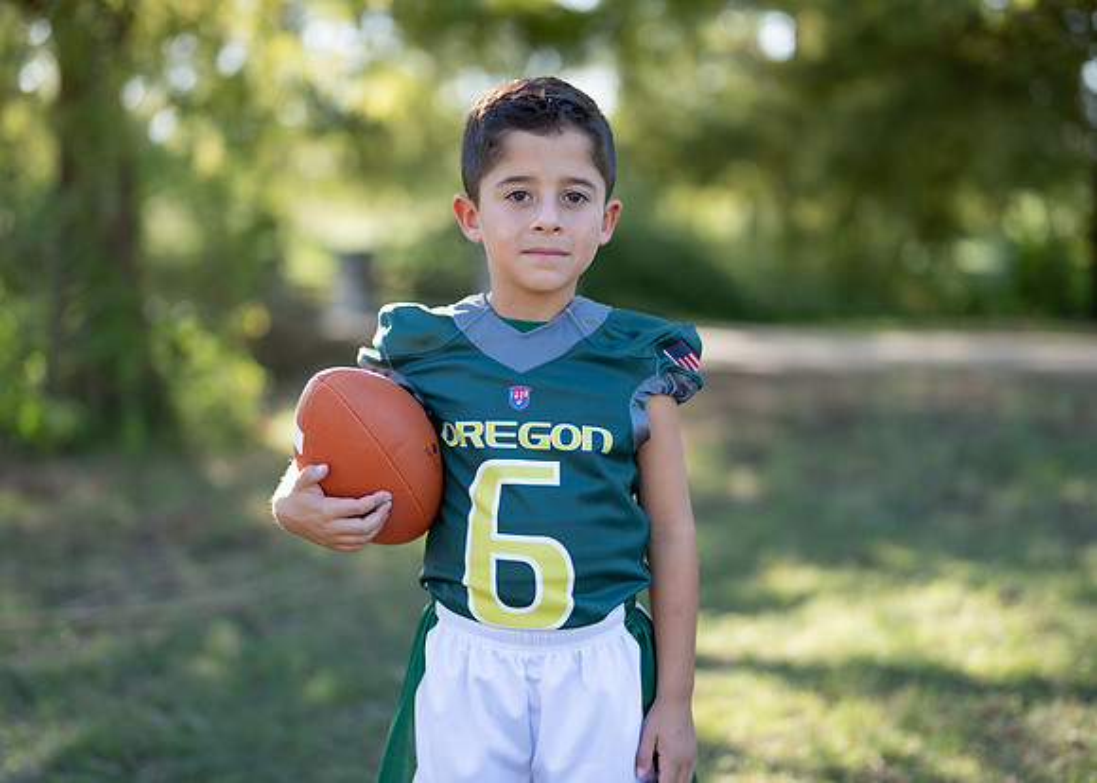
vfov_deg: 25.3
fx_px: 1747
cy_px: 391
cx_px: 525
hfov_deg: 34.8
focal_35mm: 56
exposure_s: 1/1250
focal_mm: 50
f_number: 1.2
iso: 100
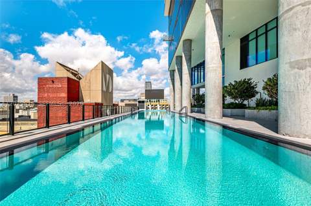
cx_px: 156
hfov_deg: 96.8
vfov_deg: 73.6
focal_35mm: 16
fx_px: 138
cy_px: 103
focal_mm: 16
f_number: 8
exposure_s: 1/800
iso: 200
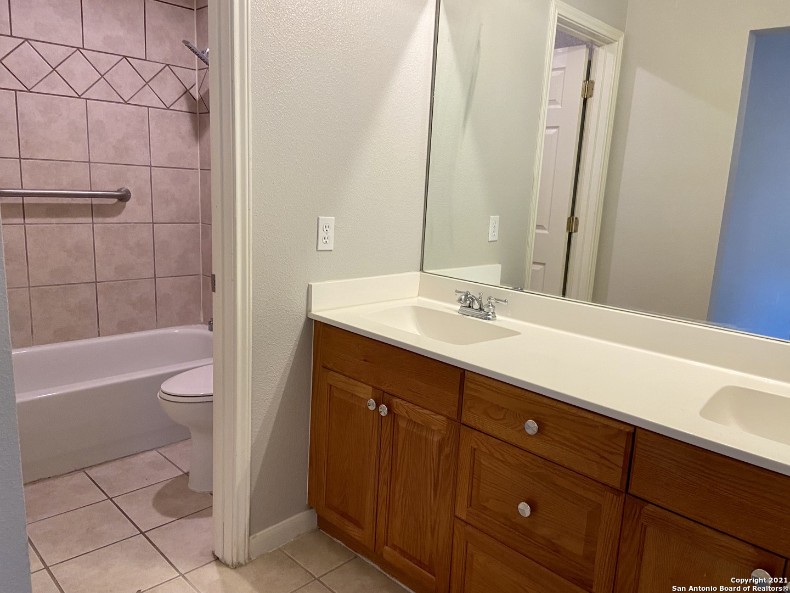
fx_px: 593
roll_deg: -2.9
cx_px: 395
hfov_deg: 67.3
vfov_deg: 53.1
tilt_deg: -12.3
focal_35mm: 26
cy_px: 296
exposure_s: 1/60
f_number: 1.8
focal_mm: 4.25
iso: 125
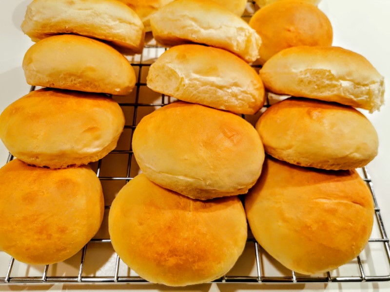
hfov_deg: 65.3
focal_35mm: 27
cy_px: 146
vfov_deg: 51.4
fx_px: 304
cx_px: 195
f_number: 1.6
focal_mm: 5.56
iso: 125
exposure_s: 1/50
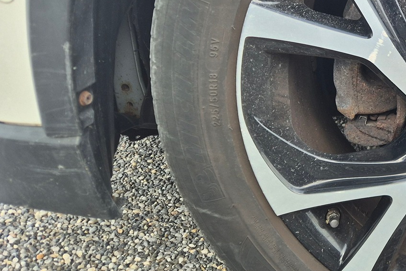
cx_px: 460
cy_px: 43
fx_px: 643
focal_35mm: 57
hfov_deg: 30.8
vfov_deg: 23.3
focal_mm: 5.4
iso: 25
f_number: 1.8
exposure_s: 1/334
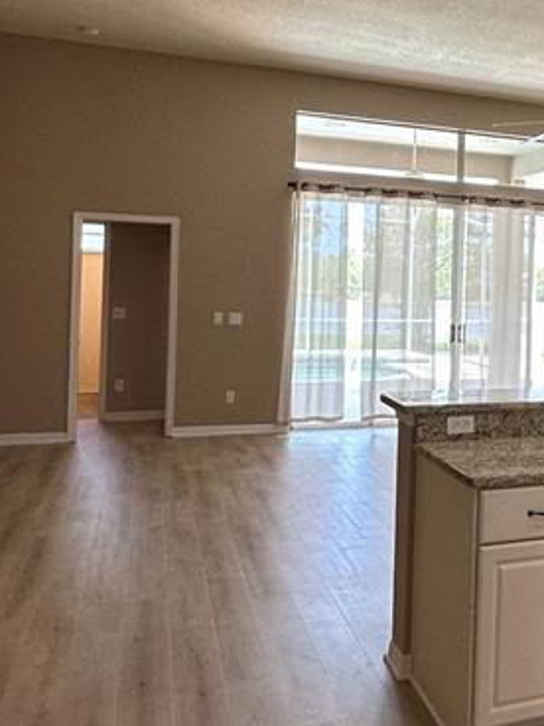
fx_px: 817
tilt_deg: +0.6
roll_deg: -1.1
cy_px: 286
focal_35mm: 39
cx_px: 524
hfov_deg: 34.1
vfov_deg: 47.6
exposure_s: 1/120
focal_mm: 2.22
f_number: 2.2
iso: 125
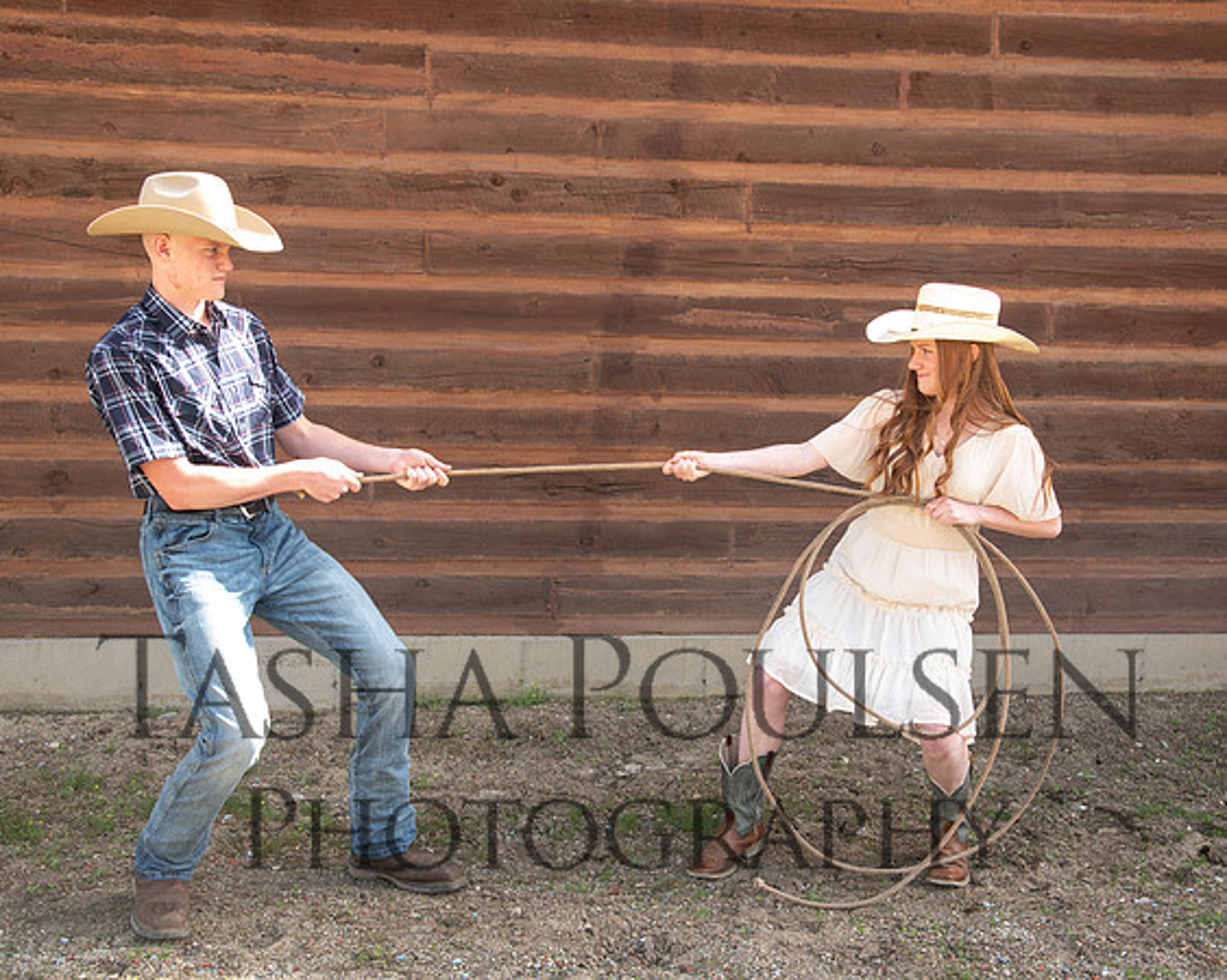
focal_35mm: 47
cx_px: 665
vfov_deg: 31.9
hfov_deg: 39.3
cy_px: 451
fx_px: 1715
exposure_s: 1/125
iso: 320
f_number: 5.6
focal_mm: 38
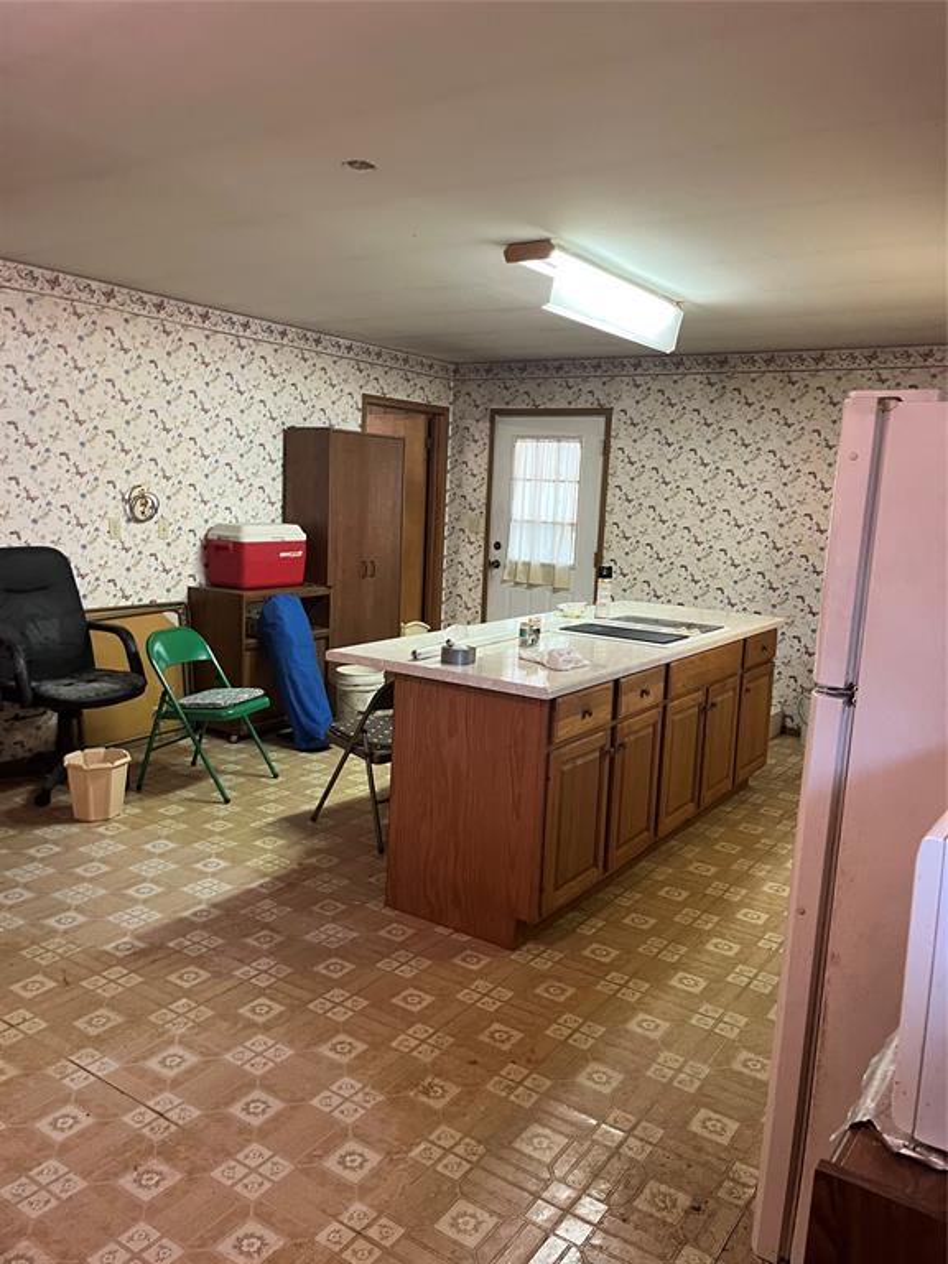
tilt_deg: -5.5
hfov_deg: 53.1
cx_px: 474
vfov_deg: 67.3
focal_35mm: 26
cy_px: 632
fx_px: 949
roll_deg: -0.7
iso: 320
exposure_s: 1/60
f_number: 1.6
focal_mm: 5.1
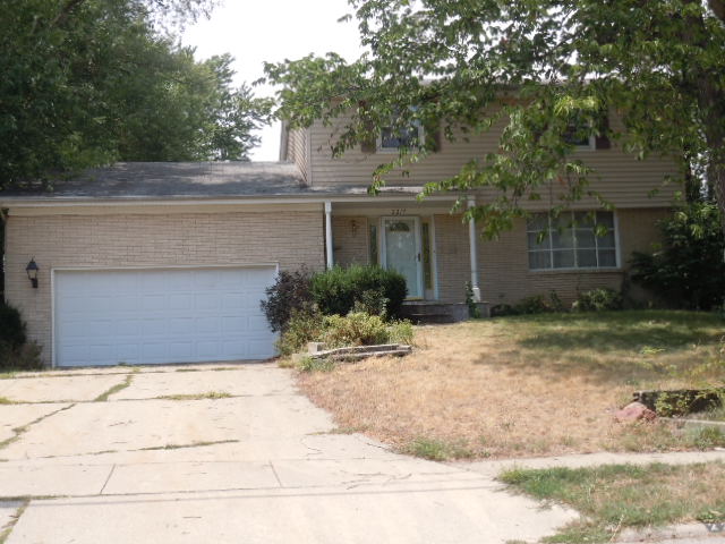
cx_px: 362
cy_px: 272
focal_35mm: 45
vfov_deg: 32.2
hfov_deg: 42.1
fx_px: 942
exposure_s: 1/250
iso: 100
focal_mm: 8.1
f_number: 4.6
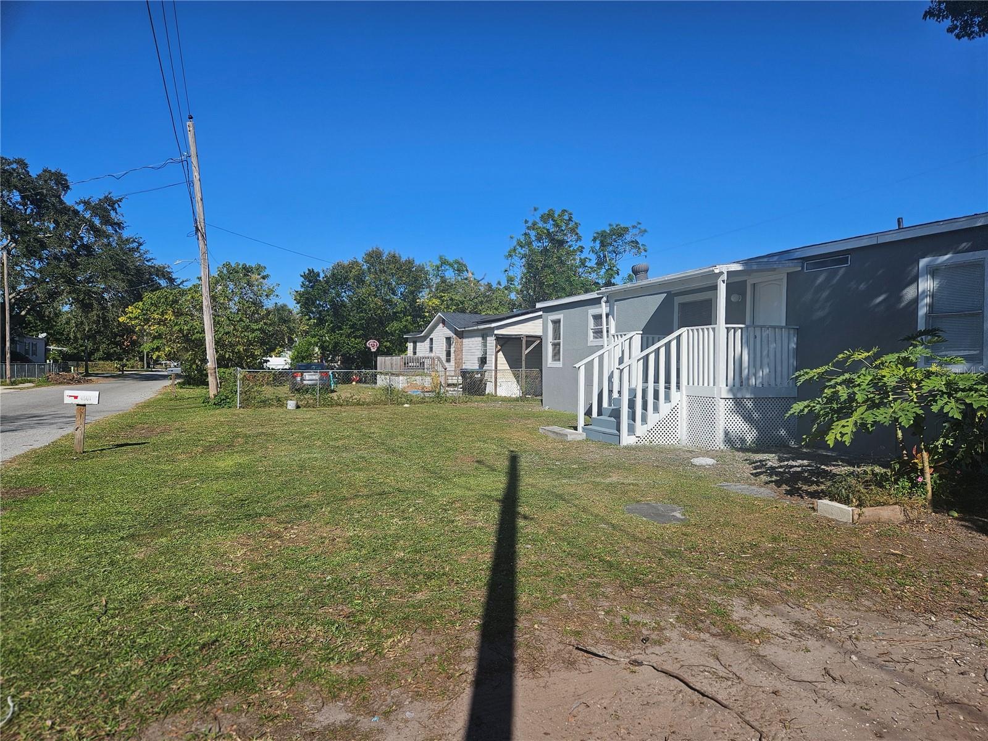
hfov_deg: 73.9
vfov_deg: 58.9
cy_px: 370
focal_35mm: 23
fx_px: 656
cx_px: 494
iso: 25
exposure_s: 1/2679
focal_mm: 5.4
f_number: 1.8
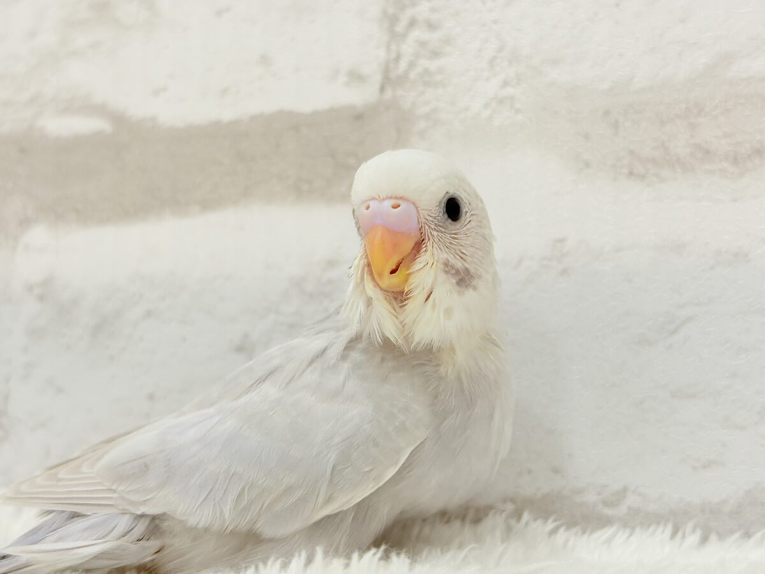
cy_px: 287
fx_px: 1149
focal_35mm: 52
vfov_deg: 28.0
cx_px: 382
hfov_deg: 36.8
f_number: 1.6
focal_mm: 5.96
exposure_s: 1/100
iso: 80
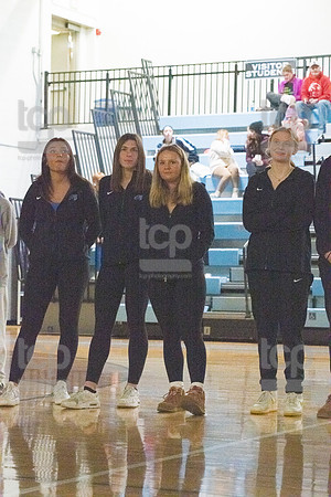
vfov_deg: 19.5
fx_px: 1448
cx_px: 166
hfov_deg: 13.0
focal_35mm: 105
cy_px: 248
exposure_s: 1/500
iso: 10000
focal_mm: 105
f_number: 6.3
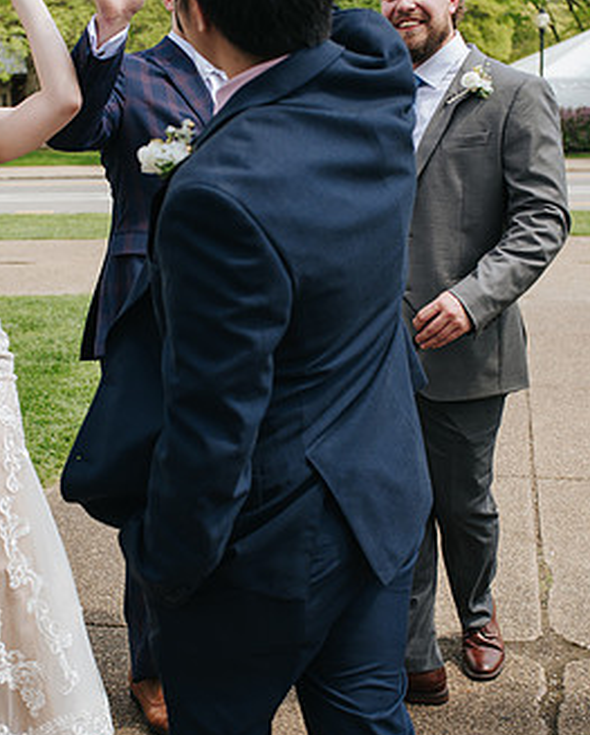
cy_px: 356
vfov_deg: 32.4
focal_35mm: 58
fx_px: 1264
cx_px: 202
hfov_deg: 26.1
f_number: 3.5
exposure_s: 1/1000
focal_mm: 35
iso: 200
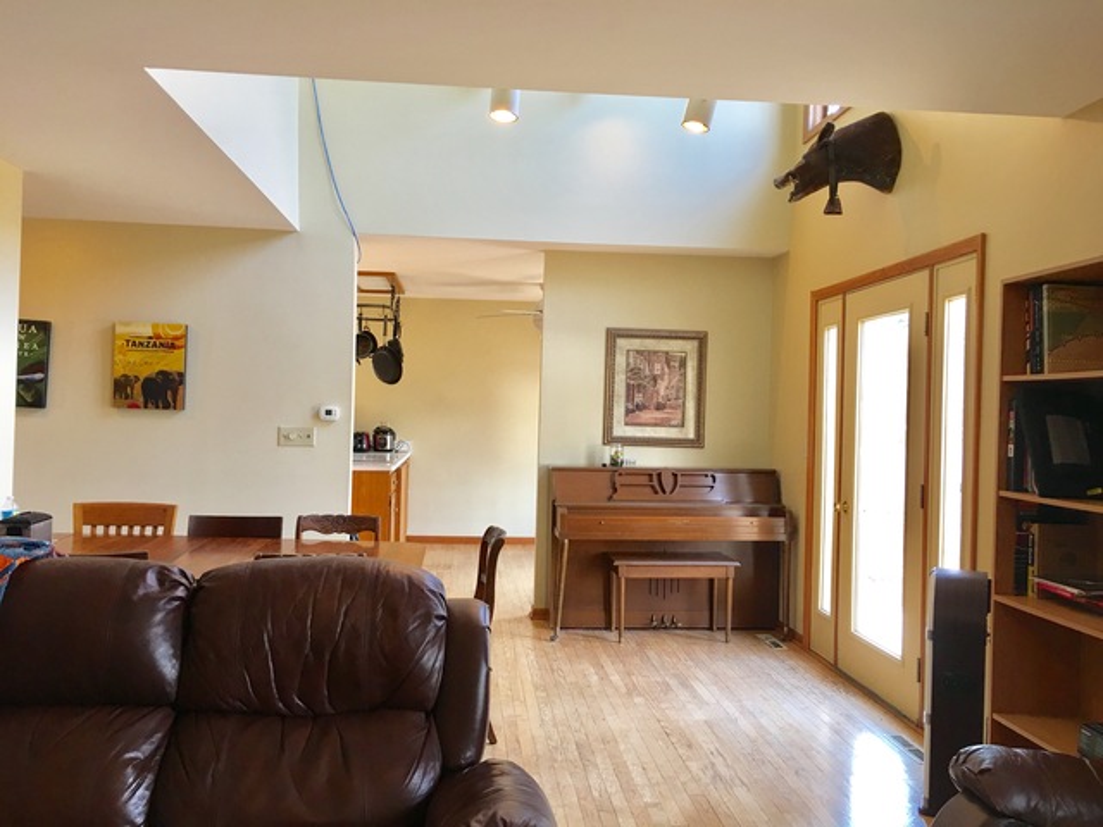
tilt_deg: +0.0
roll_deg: -1.7
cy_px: 414
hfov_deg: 61.7
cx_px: 552
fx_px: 924
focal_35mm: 29
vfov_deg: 48.2
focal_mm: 4.15
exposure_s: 1/15
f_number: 2.2
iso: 25
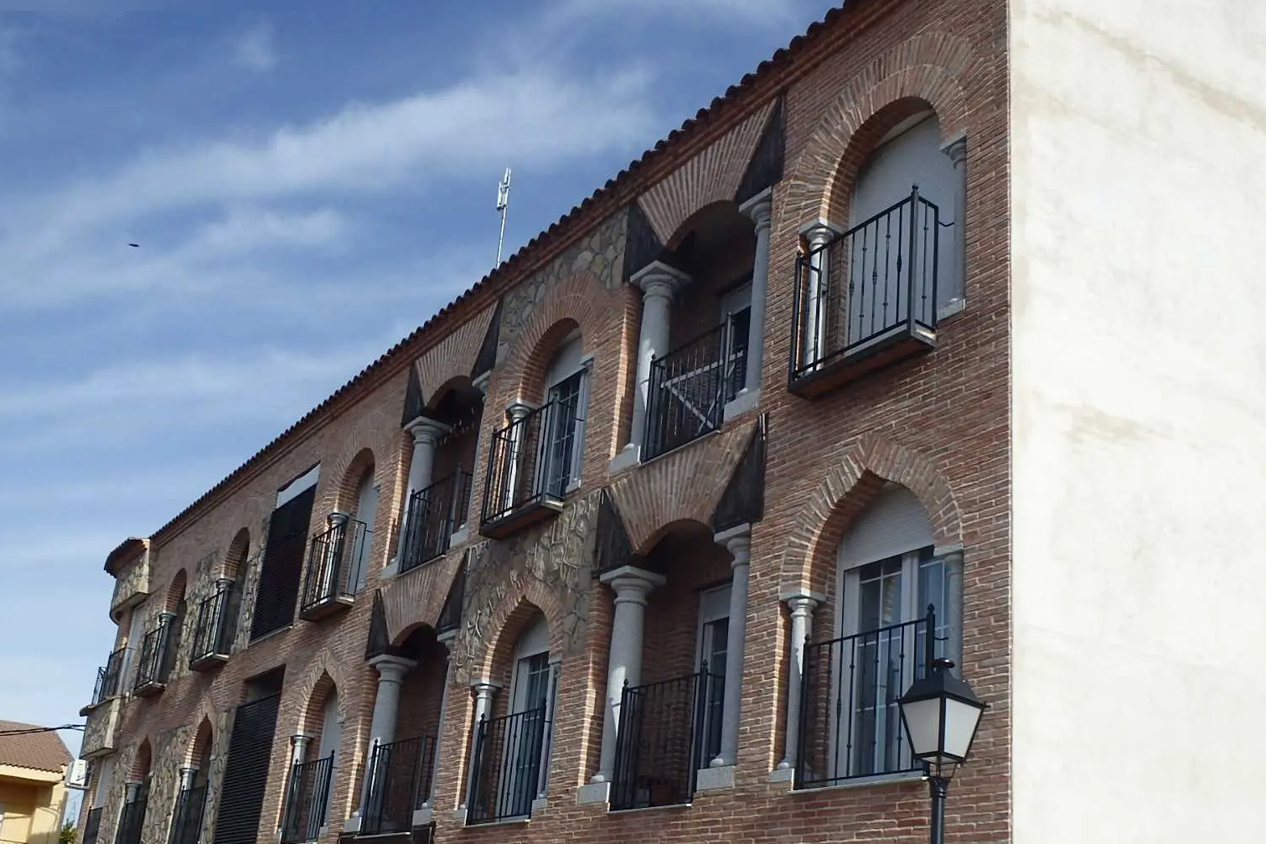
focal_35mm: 37
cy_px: 589
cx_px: 645
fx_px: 1301
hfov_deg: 51.9
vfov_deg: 35.4
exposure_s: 1/160
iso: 125
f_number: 11
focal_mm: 5
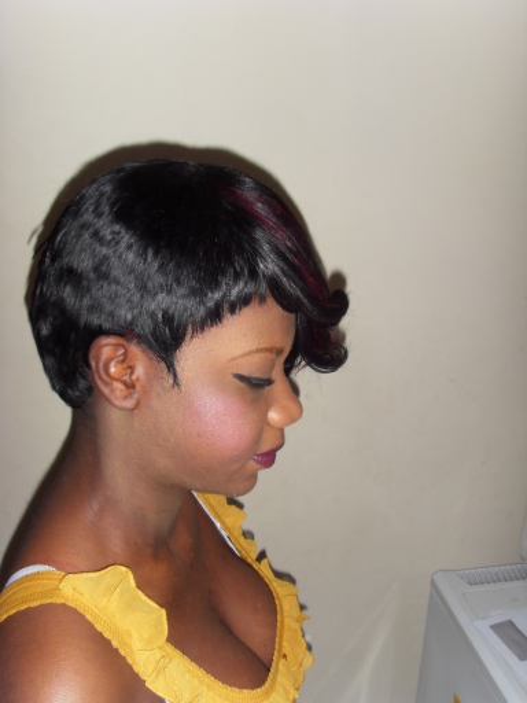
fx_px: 792
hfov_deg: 36.8
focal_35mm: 39
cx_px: 264
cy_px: 352
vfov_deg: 47.9
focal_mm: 6.6
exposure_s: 1/45
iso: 120
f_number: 6.2
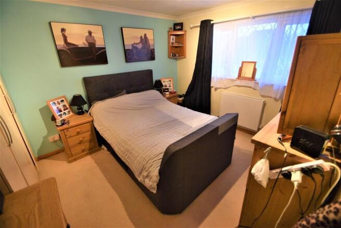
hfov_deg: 100.4
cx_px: 170
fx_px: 142
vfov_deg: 77.4
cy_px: 114
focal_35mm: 15
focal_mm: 10
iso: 1800
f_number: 3.5
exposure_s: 1/60
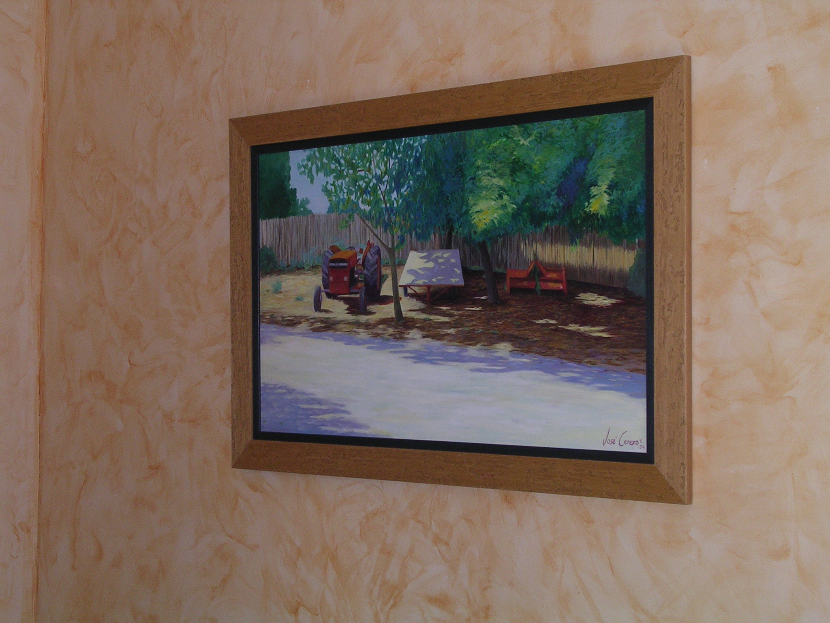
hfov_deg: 29.0
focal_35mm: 67
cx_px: 415
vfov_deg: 21.9
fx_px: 1606
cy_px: 312
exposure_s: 1/60.1
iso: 181
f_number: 3.6
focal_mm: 10.2
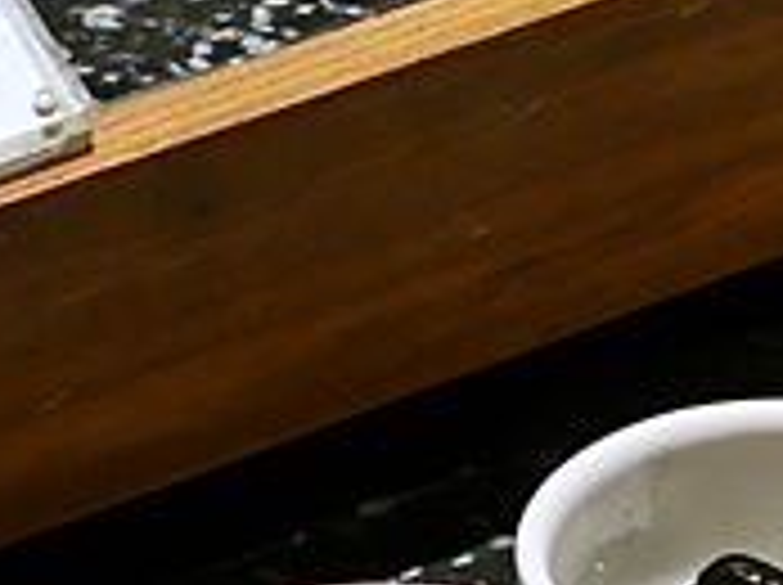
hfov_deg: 6.7
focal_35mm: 288
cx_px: 1413
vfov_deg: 5.1
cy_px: 772
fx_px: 6505
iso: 200
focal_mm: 25
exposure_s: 1/80
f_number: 1.8
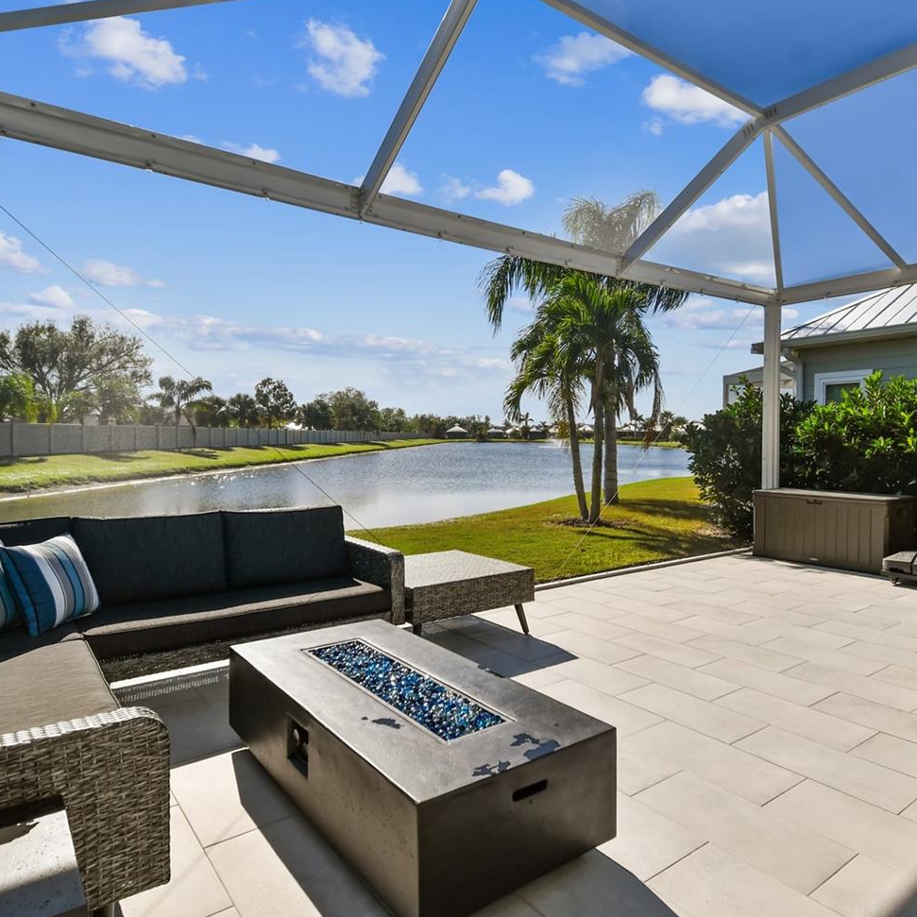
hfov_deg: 72.0
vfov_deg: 72.1
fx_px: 629
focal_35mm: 21
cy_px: 435
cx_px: 494
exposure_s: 1/2000
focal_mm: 10
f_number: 7.1
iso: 100
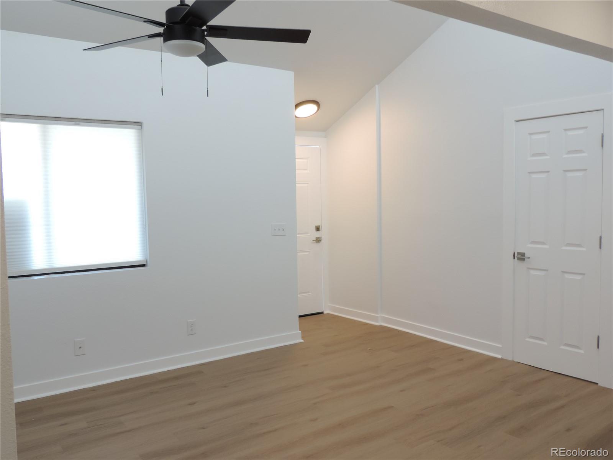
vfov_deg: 46.8
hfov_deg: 60.0
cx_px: 306
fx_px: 531
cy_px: 230
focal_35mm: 30
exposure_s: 1/30
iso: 110
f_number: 3.1
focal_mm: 5.3
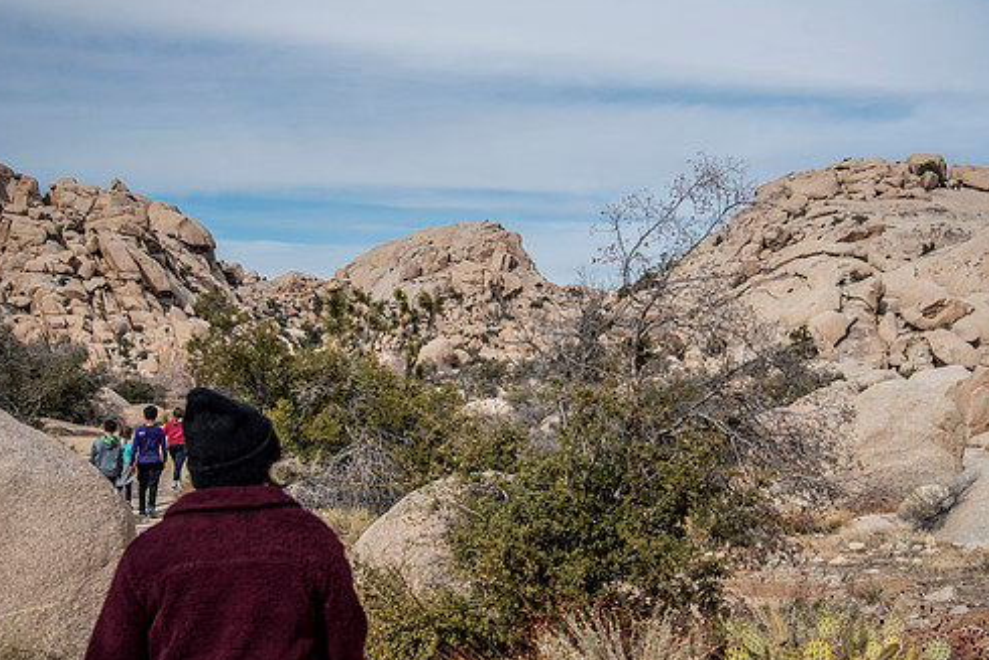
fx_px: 1237
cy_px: 350
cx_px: 527
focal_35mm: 45
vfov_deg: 29.9
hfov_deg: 43.6
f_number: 4
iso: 100
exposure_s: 1/1250
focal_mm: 38
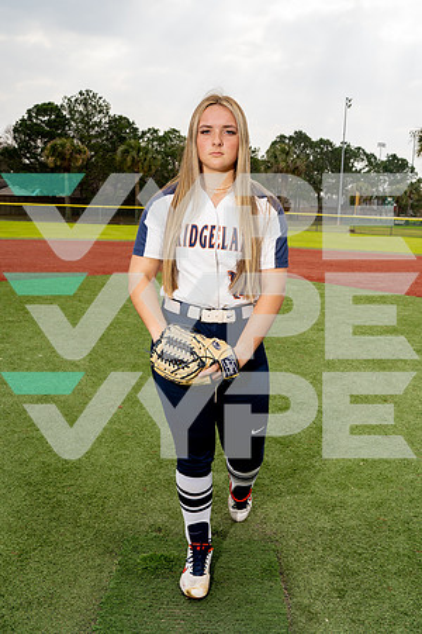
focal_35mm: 35
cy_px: 317
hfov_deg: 37.9
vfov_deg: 54.4
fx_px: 615
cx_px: 211
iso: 125
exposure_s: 1/250
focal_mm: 35
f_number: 8
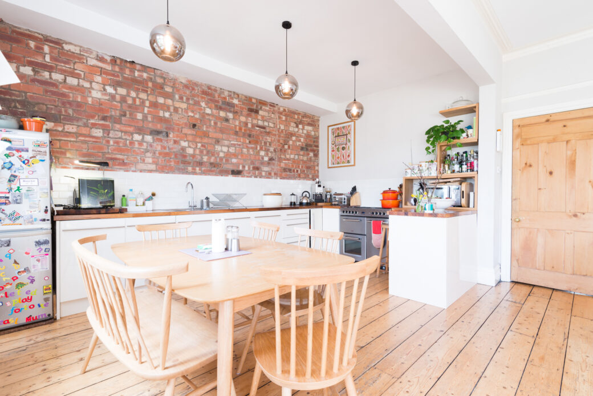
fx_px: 280
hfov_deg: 93.3
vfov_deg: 70.5
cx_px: 296
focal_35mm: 17
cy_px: 198
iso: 100
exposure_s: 1/1.67
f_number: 9
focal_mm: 17
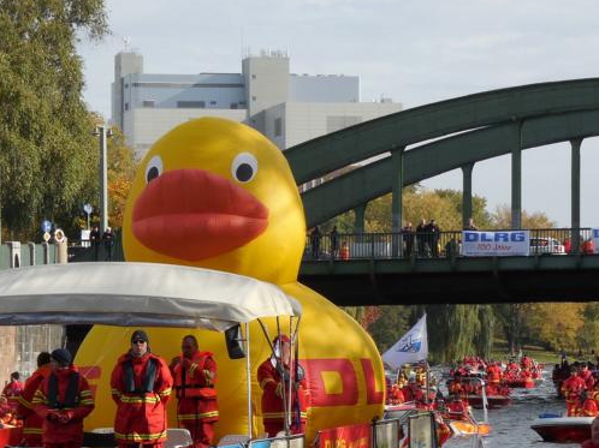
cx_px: 257
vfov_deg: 7.1
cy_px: 318
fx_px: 3615
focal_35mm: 209
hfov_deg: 9.5
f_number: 5.3
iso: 200
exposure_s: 1/800
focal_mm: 23.4
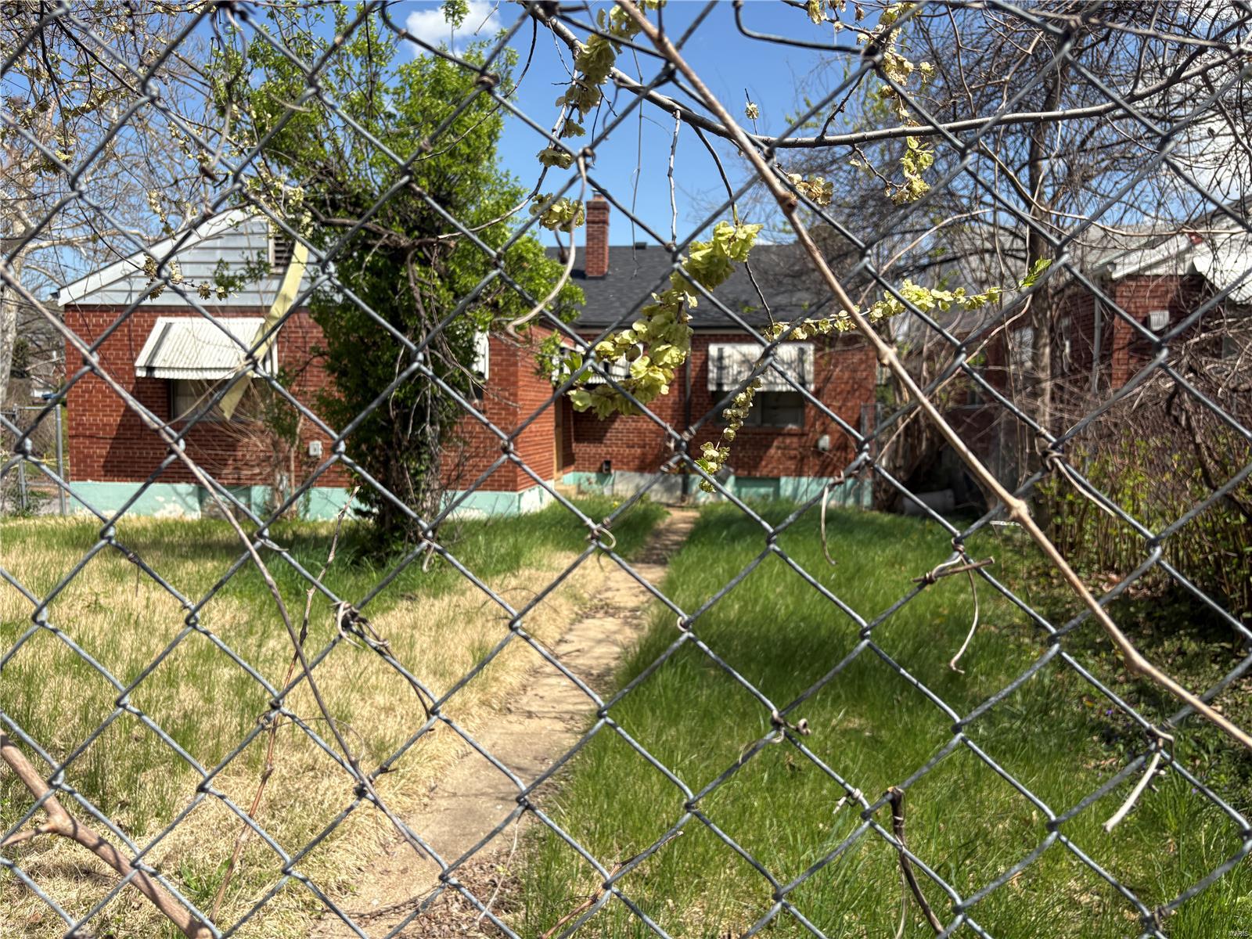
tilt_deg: -3.3
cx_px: 626
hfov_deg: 67.3
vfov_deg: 53.1
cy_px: 470
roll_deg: -0.6
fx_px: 940
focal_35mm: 26
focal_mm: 5.96
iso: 50
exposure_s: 1/2985
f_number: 1.6
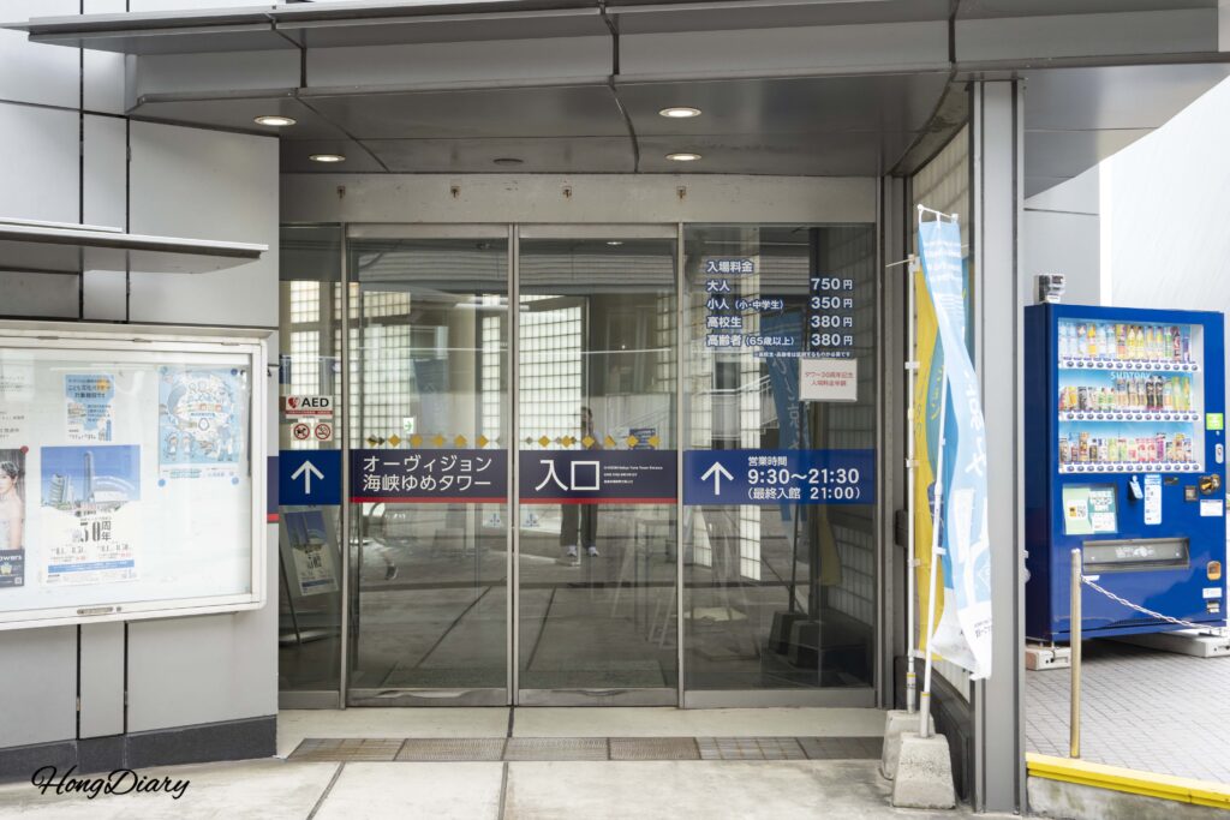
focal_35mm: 42
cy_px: 410
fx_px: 1435
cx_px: 615
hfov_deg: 46.4
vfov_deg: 31.9
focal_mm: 42
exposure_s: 1/160
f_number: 5.6
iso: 640
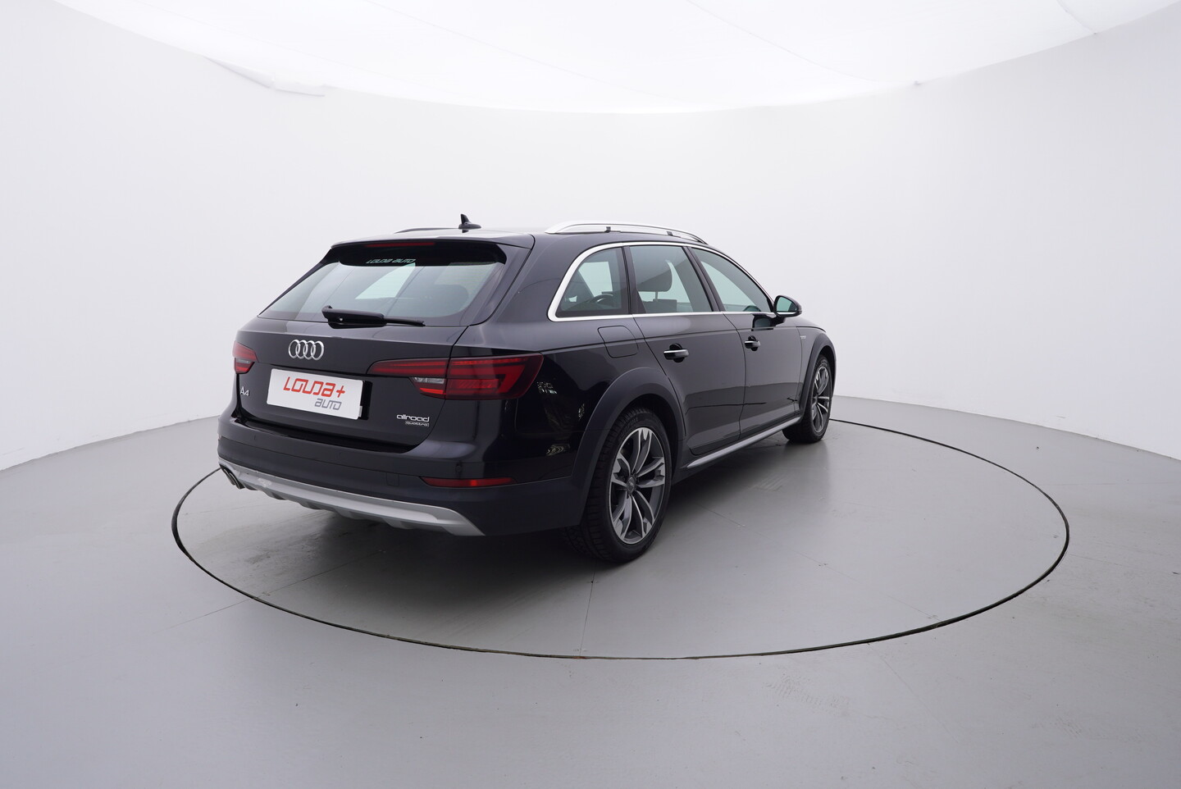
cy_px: 394
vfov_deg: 56.2
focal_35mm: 22
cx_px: 590
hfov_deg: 77.3
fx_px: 739
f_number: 5
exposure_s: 1/80
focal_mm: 15
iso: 200
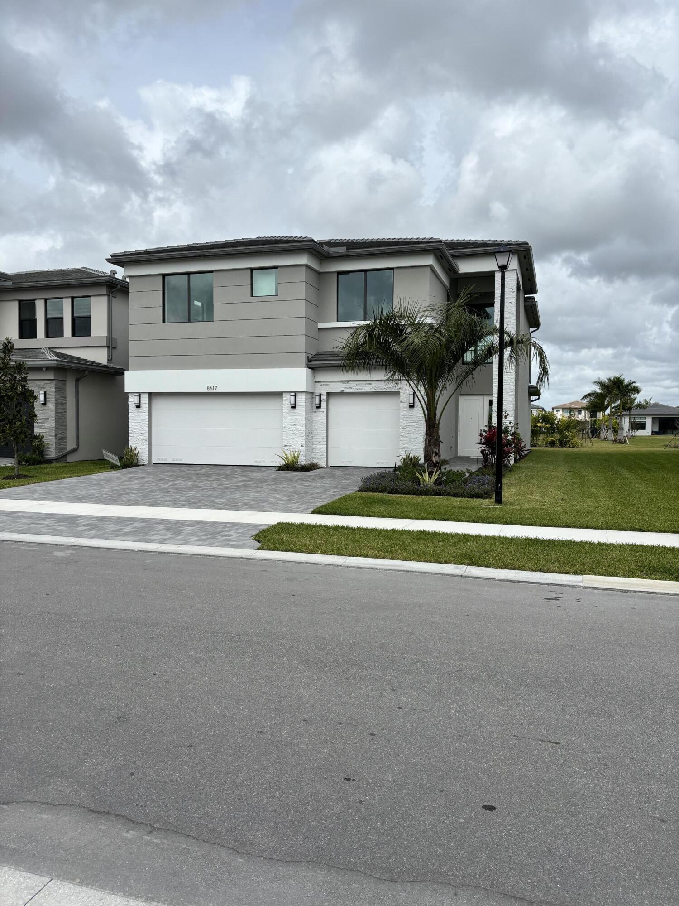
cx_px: 340
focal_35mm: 26
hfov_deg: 53.1
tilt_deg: -1.5
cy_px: 453
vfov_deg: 67.3
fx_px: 680
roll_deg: -2.0
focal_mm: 5.96
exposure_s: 1/5348
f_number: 1.6
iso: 50
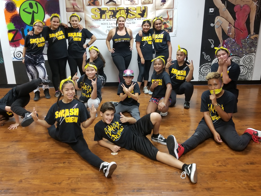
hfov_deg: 63.4
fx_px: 211
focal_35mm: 28
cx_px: 123
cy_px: 95
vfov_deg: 49.7
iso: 200
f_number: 1.7
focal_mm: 4.25
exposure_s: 1/20
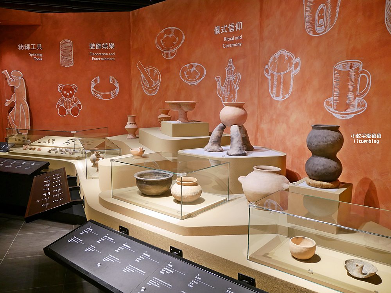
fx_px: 316
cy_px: 146
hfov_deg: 63.4
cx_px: 196
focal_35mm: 28
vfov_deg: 49.8
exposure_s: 1/60
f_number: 3.5
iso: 500
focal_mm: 14
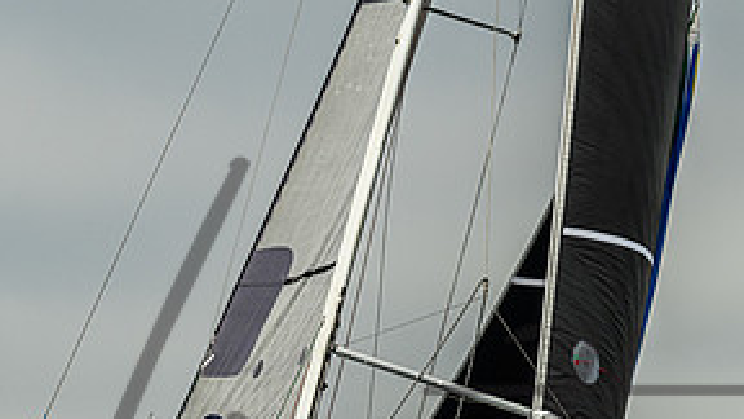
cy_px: 452
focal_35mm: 314
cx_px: 300
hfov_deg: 6.9
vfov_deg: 3.9
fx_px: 6195
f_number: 6.3
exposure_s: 1/1250
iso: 400
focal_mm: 140
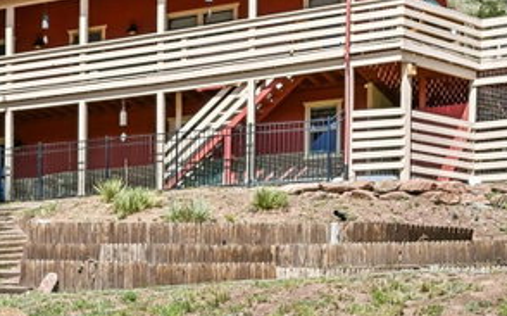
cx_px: 119
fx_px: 1035
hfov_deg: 27.1
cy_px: 135
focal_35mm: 75
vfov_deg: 17.3
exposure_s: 1/160
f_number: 9
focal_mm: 30
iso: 64
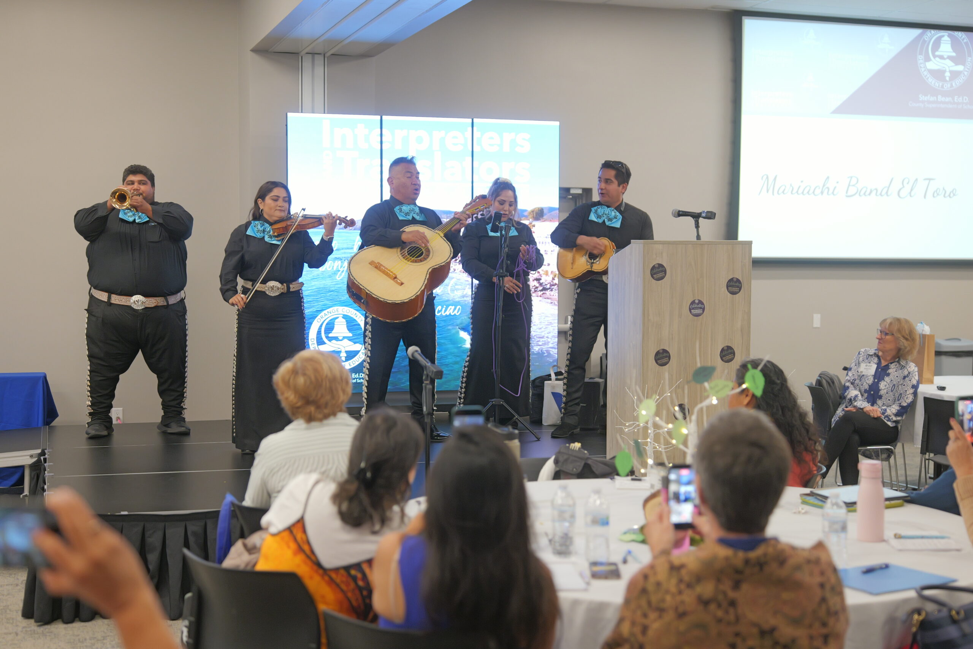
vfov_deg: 27.5
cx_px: 486
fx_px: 1324
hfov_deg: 40.3
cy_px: 324
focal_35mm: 49
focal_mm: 46
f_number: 2.1
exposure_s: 1/250
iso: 1600
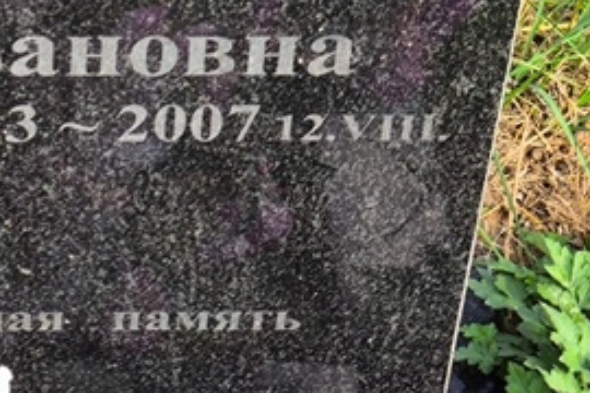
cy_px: -87
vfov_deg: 8.8
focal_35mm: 154
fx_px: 2524
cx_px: -67
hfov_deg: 13.1
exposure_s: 1/249
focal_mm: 4.71
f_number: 1.7
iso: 50
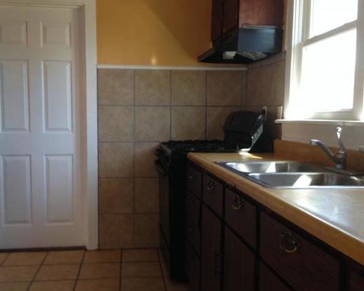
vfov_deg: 37.3
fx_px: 431
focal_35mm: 40
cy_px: 153
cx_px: 166
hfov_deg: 45.7
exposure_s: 1/20
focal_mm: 4.12
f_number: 2.4
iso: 100
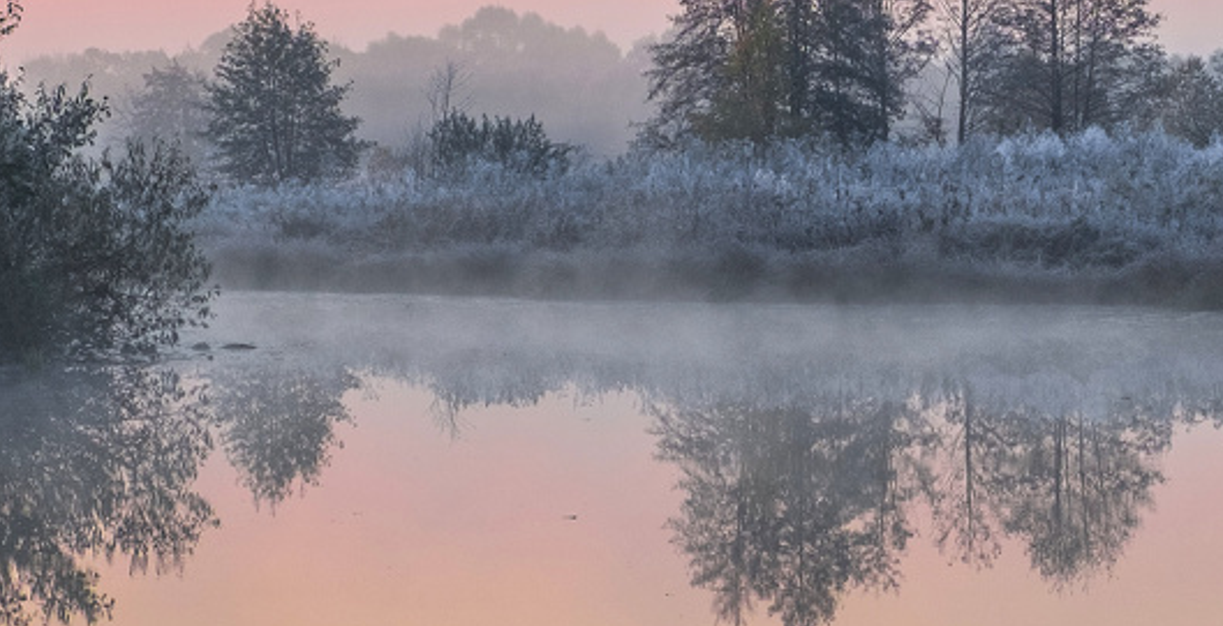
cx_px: 1059
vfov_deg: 4.8
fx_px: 7463
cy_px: 114
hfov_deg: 9.3
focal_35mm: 235
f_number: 8
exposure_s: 1/160
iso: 250
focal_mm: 55
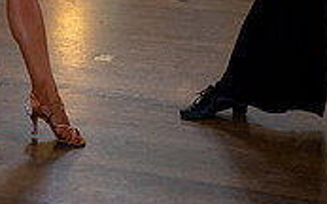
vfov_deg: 12.7
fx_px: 829
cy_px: -168
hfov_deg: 22.1
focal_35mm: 93
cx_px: 77
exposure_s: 1/500
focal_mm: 35
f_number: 2.2
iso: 6400
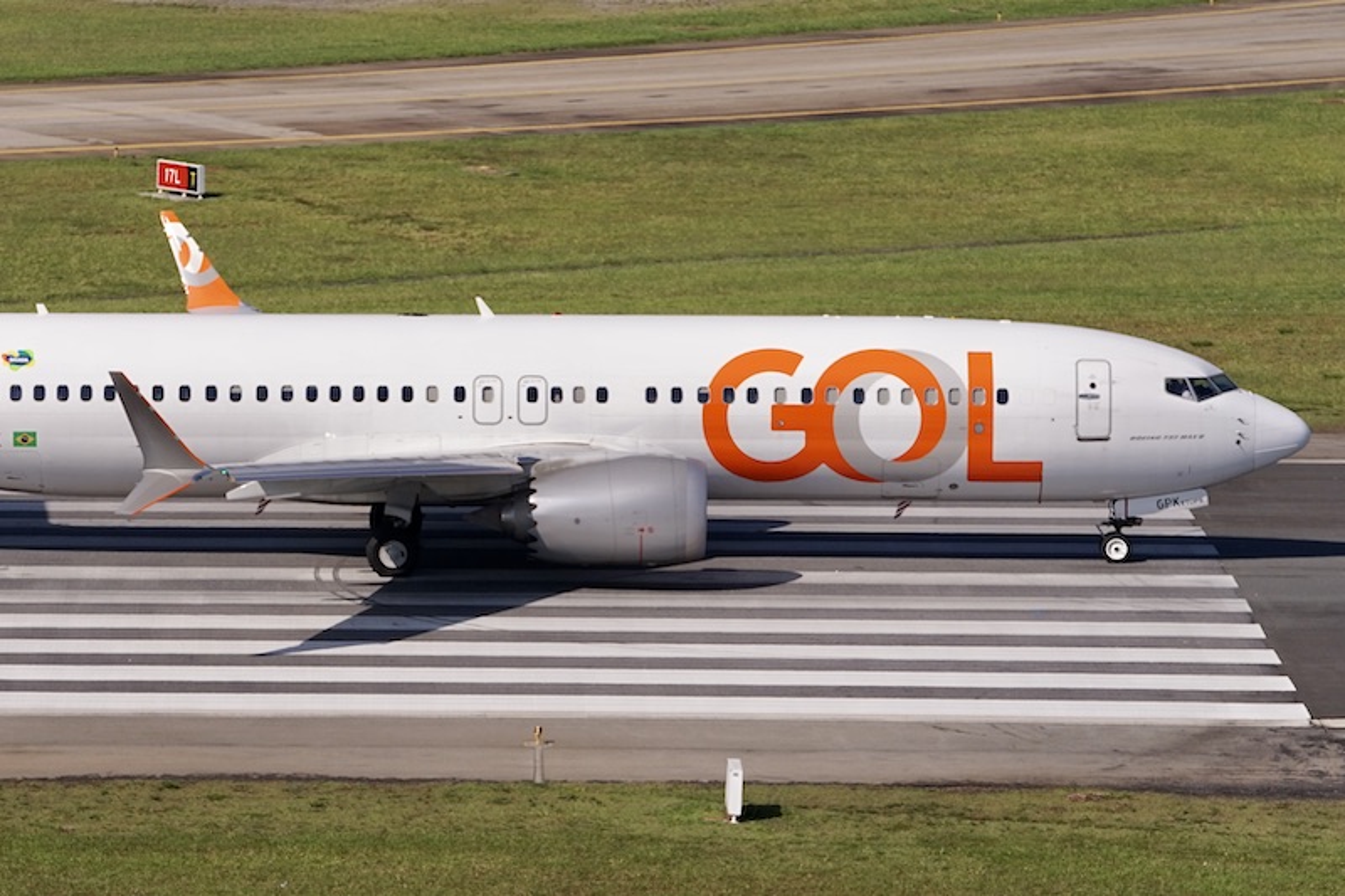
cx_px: 672
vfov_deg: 8.5
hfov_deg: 12.8
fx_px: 6014
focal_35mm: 161
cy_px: 448
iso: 250
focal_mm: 161
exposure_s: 1/3200
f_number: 5
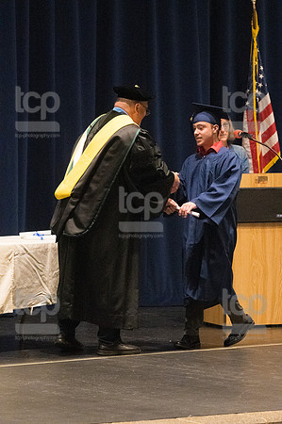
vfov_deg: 9.2
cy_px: 212
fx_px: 2650
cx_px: 141
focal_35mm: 225
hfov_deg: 6.1
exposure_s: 1/250
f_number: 4.5
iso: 8000
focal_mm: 150
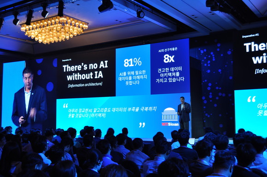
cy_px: 88
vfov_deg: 30.8
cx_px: 134
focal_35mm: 44
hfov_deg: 45.0
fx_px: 322
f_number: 4.8
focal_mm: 29
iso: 400
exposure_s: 1/25
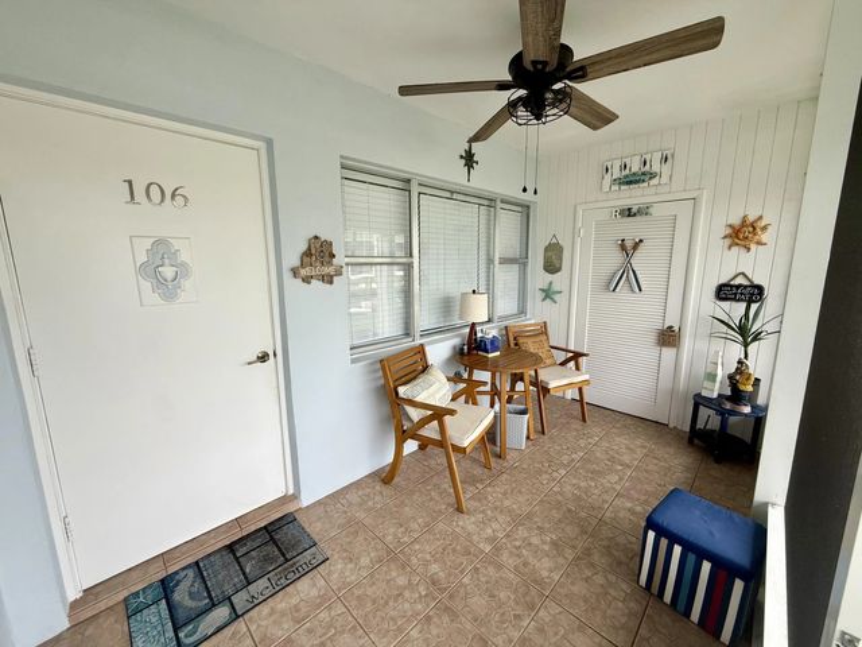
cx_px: 431
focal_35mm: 14
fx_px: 349
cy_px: 324
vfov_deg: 85.7
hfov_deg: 102.1
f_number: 2.2
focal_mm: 2.22
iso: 100
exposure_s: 1/99
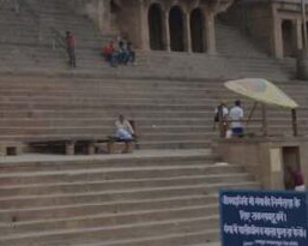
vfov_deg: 15.0
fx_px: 920
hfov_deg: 17.4
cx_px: -137
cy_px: 16
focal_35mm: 101
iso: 100
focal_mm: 18
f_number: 5
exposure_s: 1/200
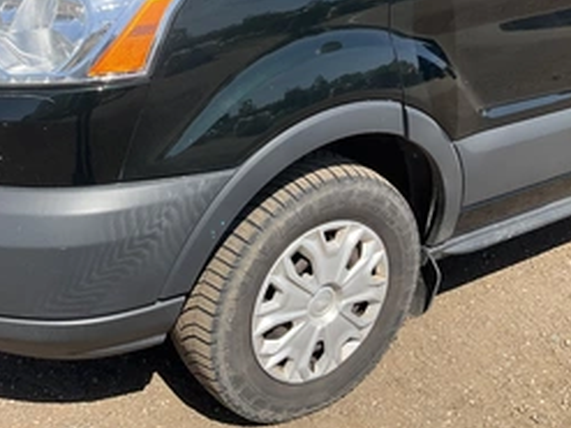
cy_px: 104
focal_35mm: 47
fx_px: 775
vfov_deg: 30.3
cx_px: 183
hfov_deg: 39.9
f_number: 1.8
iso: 25
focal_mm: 3
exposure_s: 1/1121
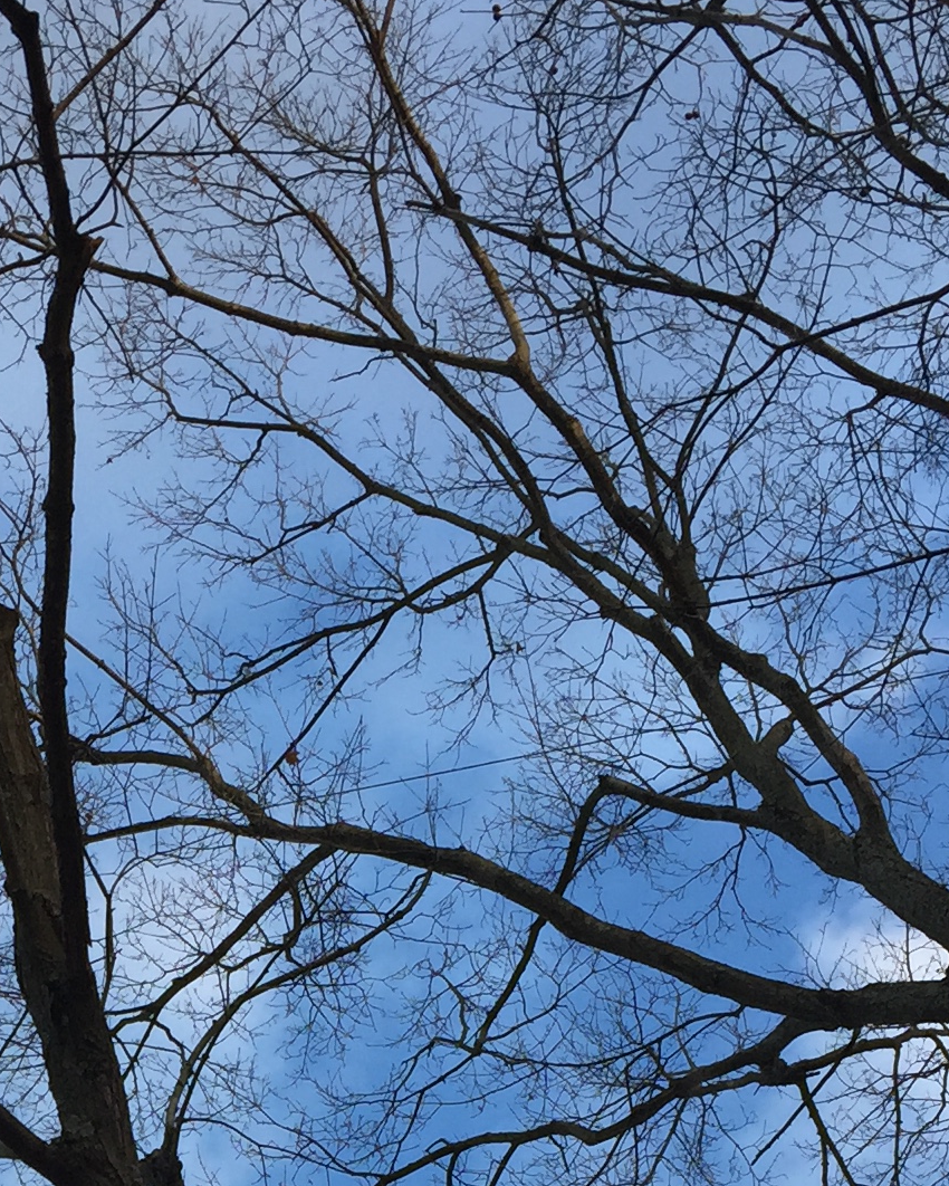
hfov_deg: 17.1
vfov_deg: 20.4
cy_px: 1455
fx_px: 3054
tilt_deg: +51.8
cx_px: -66
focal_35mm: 87
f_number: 2.2
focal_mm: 4.15
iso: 32
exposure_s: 1/434
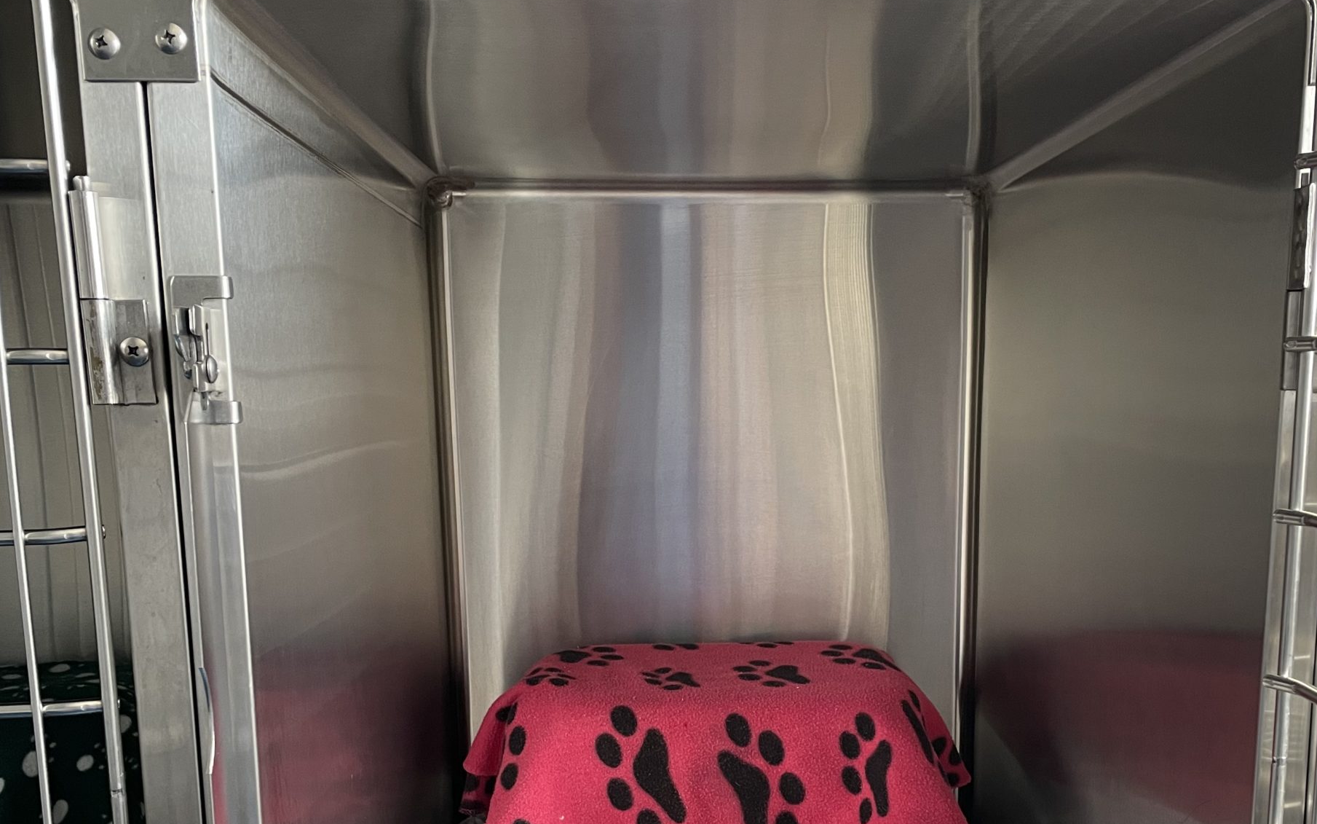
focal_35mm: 39
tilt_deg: -10.3
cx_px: 745
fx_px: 1400
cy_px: 654
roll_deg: +0.4
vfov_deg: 31.9
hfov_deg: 50.2
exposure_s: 1/65
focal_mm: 4.2
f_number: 1.6
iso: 125
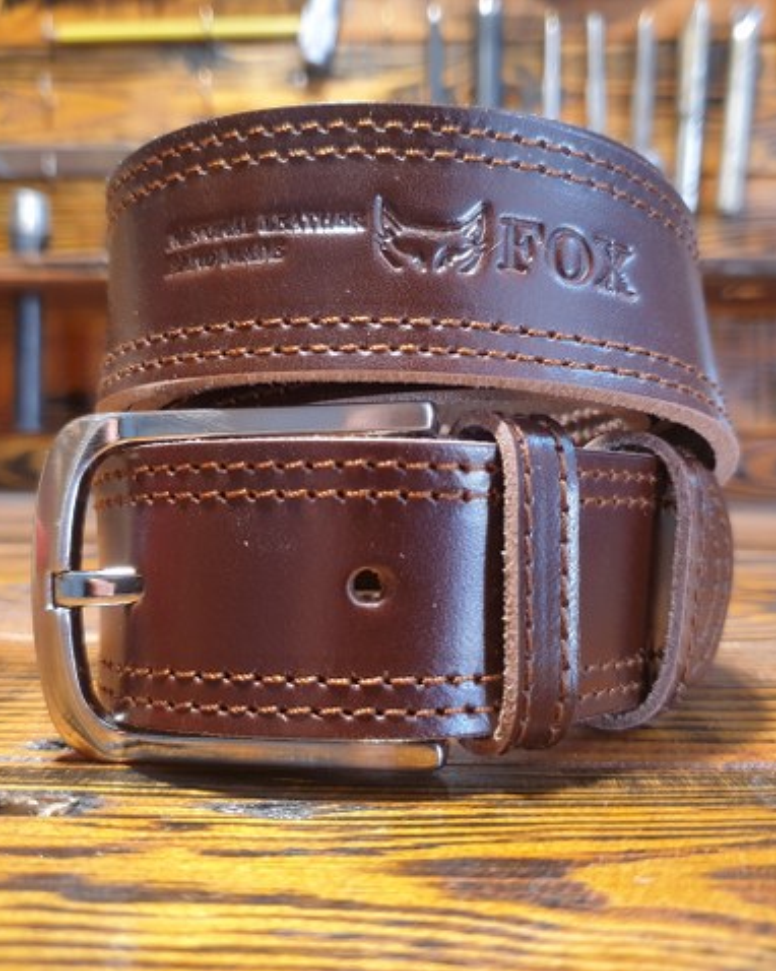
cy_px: 486
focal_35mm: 34
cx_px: 366
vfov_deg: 52.9
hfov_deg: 43.3
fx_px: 977
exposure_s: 1/50
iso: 160
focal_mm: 4.3
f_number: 1.5
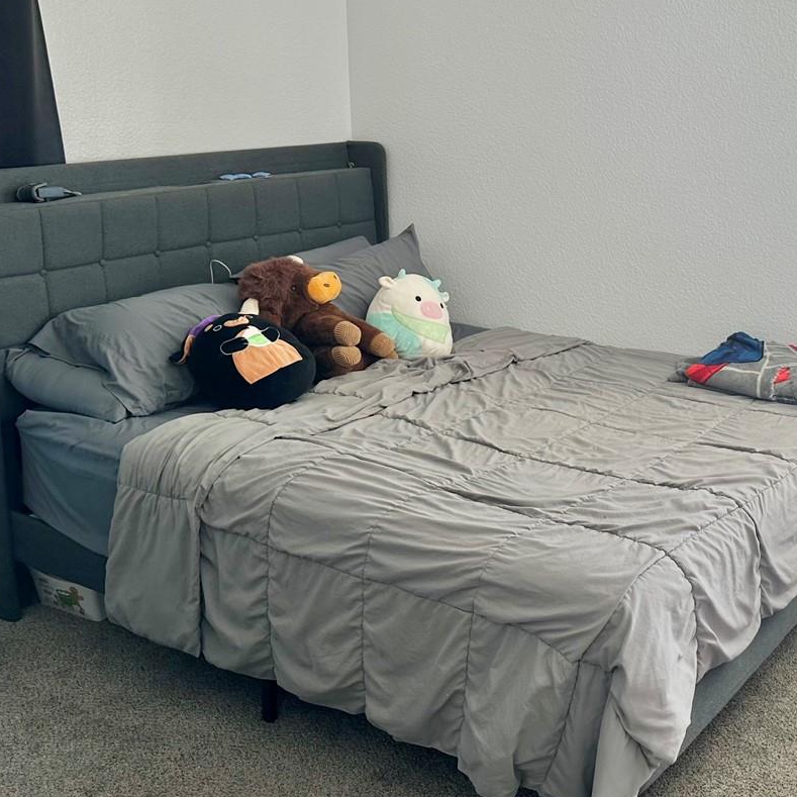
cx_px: 616
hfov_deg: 38.0
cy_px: 339
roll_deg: -1.4
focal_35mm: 43
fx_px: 1120
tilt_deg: -13.3
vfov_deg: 39.1
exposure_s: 1/246
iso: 80
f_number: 1.78
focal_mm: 6.86
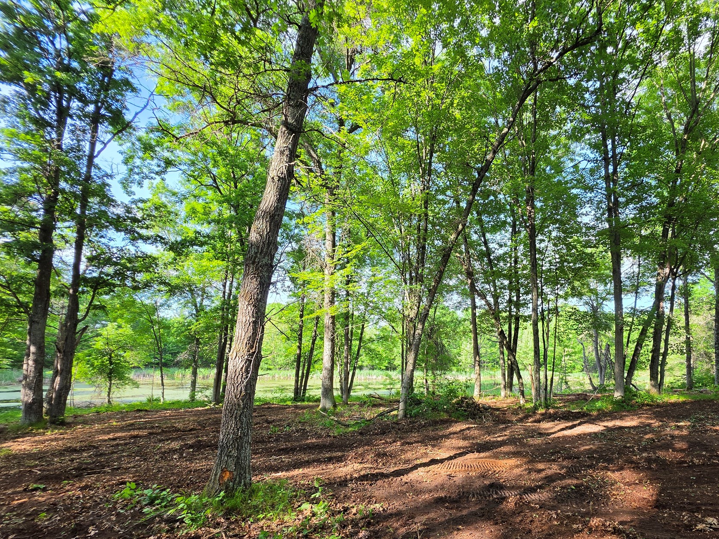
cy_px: 323
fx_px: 332
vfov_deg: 77.2
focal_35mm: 16
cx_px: 435
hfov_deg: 93.1
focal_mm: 2.2
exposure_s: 1/331
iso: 32
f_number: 1.9
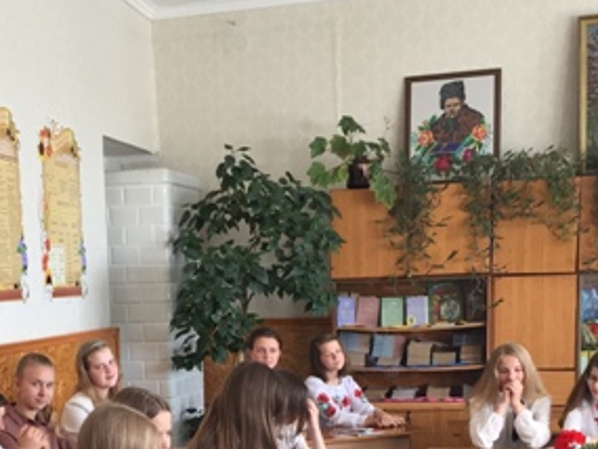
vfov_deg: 22.5
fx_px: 1089
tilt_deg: -8.9
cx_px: 178
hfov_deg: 30.4
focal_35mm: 63
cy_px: 442
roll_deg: +1.8
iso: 32
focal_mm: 4.15
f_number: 2.2
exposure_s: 1/33
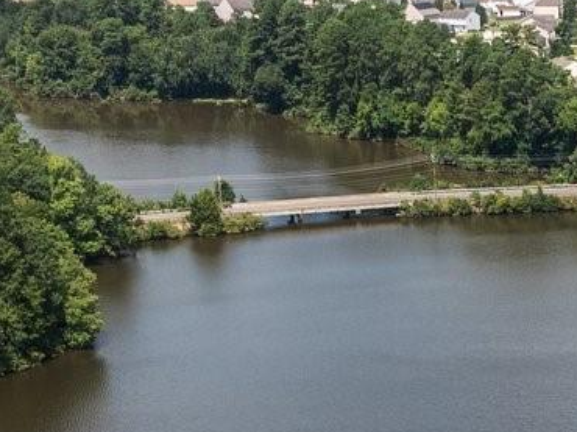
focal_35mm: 133
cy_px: 728
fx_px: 2215
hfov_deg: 14.1
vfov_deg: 10.6
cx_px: 797
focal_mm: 12.29
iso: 100
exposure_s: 1/320
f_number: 2.8
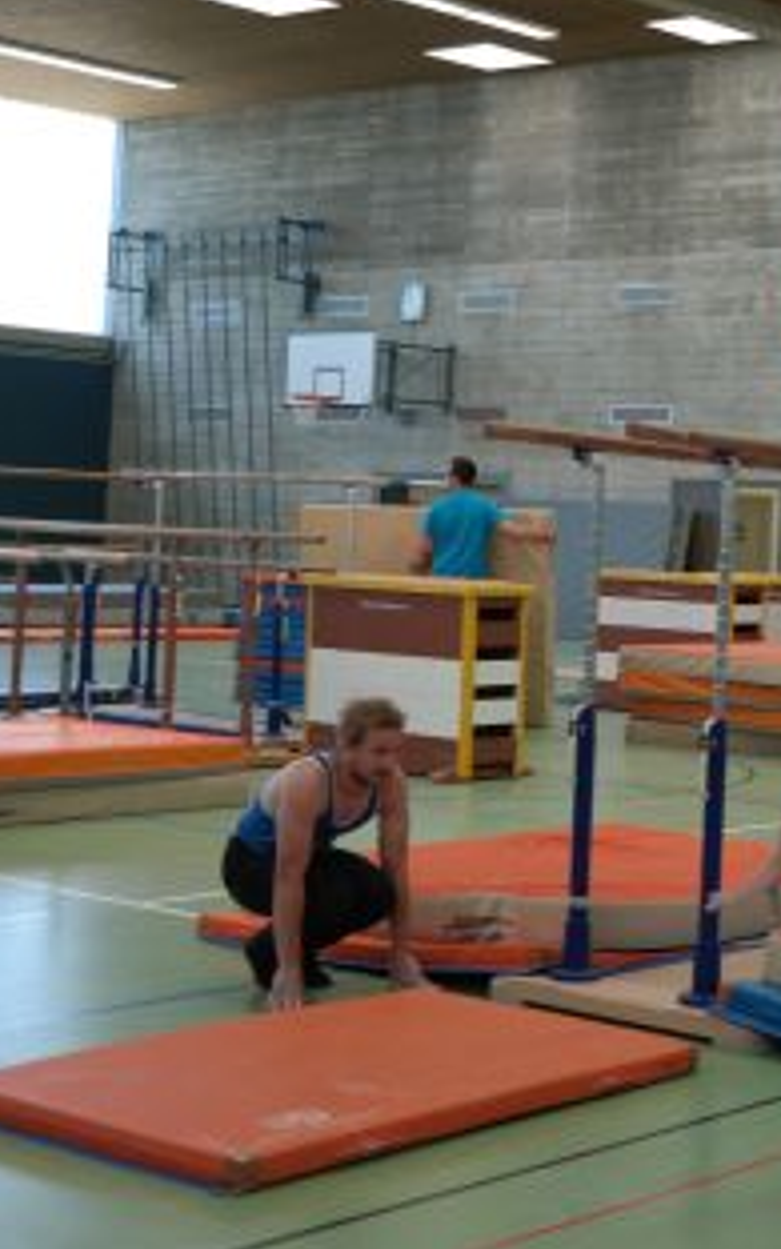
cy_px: 414
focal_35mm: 69
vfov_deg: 29.6
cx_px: 945
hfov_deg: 17.9
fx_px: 2350
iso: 200
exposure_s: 1/80
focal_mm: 22
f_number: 4
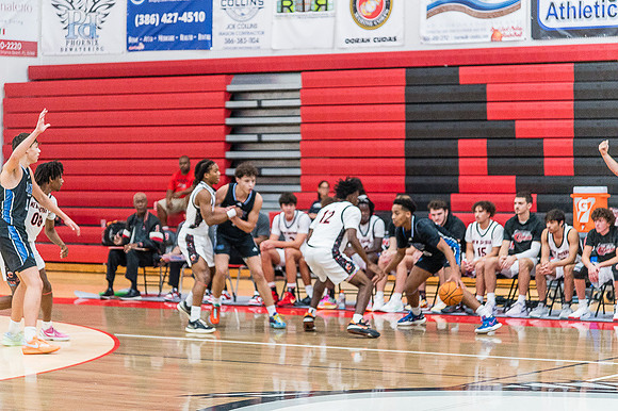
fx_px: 2059
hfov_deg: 17.1
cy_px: 206
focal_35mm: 120
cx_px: 309
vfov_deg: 11.4
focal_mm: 120
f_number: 4
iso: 5000
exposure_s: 1/320
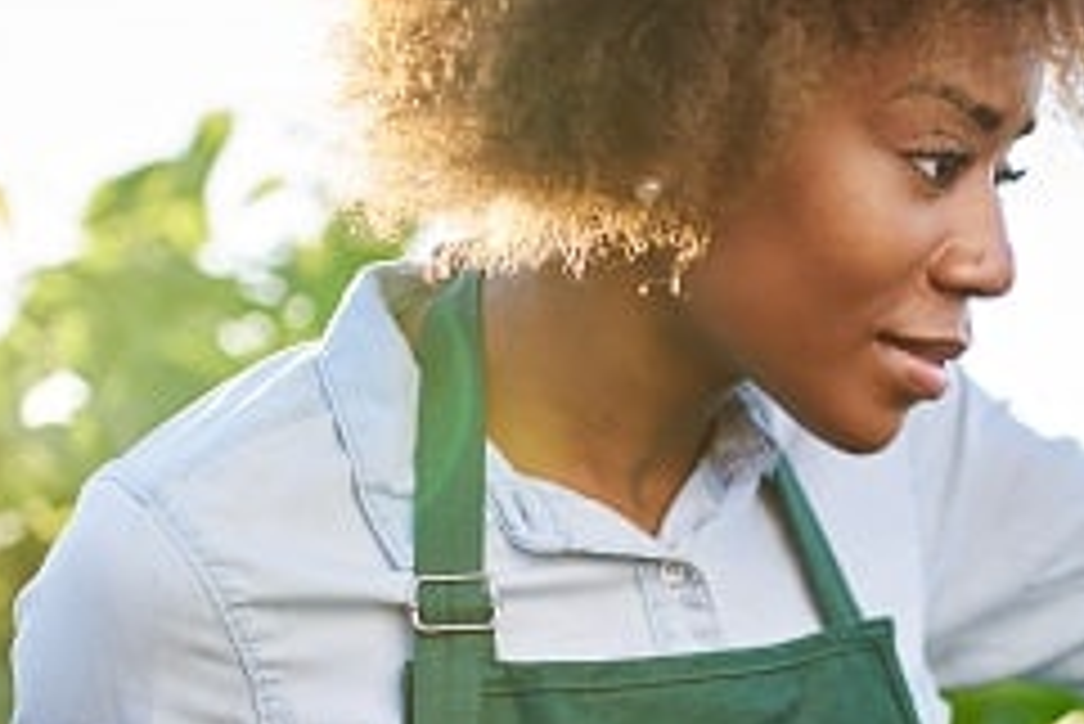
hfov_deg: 23.0
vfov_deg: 15.7
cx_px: 891
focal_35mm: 87
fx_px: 2621
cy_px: 531
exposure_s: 1/640
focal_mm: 35
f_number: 1.6
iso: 100
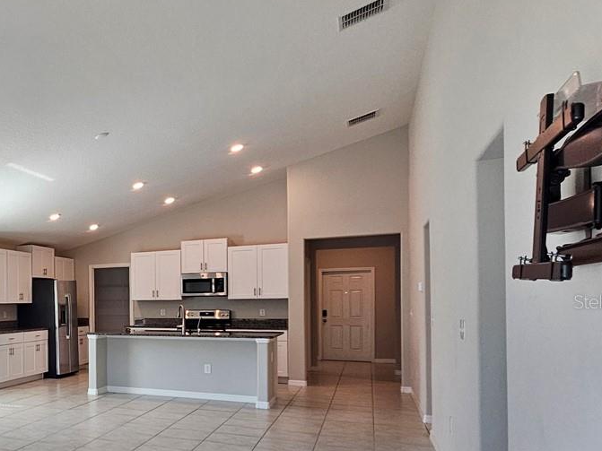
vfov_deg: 44.8
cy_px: 301
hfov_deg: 44.5
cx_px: -59
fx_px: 539
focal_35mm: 31
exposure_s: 1/60
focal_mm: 2.2
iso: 80
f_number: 2.2
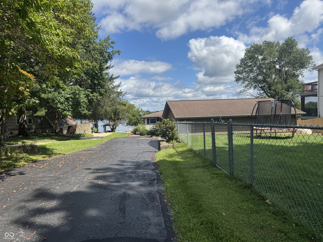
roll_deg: +2.1
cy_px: 121
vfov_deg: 56.8
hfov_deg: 71.6
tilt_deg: -3.3
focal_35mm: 24
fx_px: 224
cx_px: 162
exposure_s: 1/4310
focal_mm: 6.76
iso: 80
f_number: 1.78
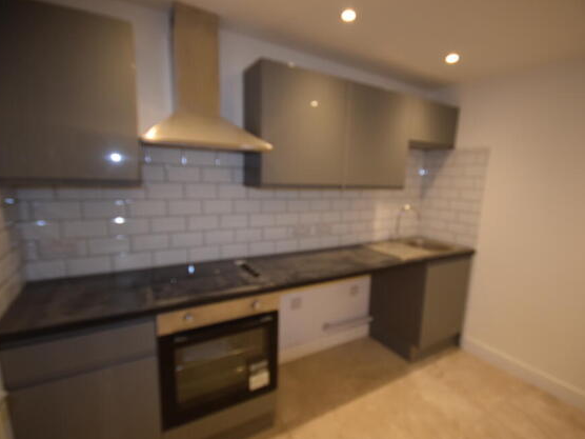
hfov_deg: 90.9
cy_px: 229
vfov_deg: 74.7
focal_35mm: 17
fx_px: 287
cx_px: 312
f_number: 5
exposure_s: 1/100
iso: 800
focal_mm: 10
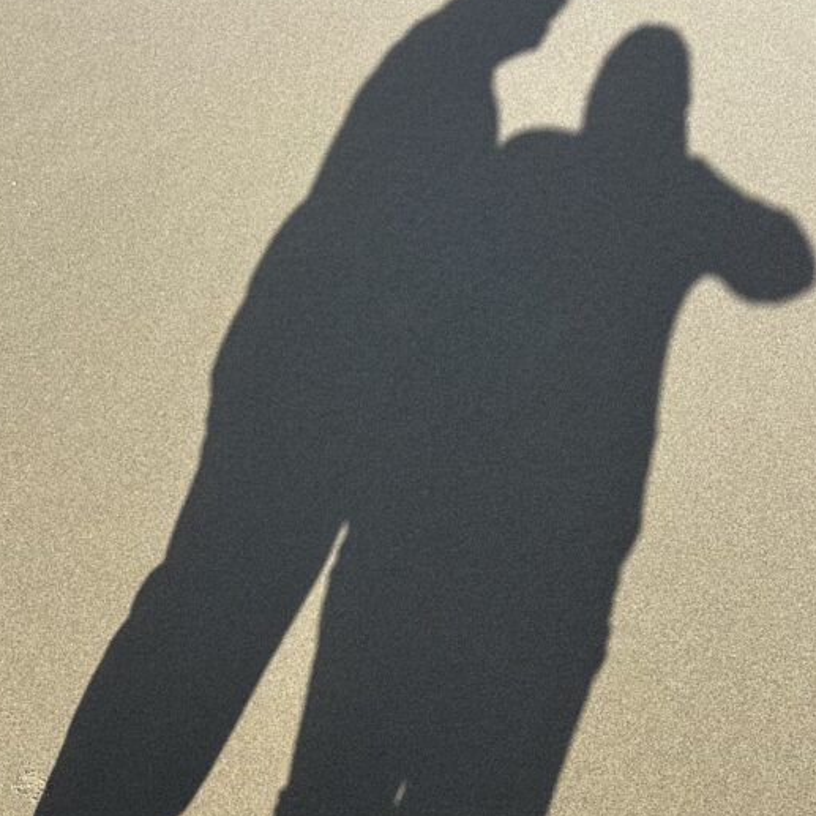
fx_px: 1120
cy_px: 736
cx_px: 281
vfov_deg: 37.4
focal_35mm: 42
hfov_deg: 39.6
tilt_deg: -57.4
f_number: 1.78
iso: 80
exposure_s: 1/1812
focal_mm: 6.86
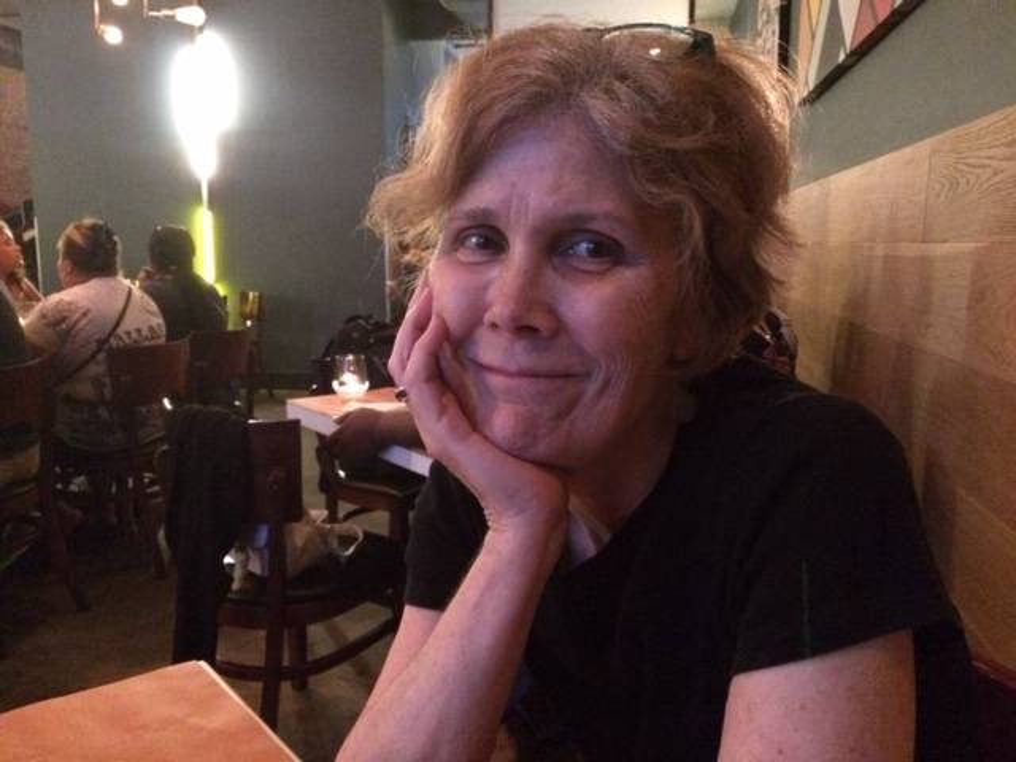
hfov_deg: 61.7
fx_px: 851
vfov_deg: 48.2
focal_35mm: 29
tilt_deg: -9.8
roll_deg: -0.6
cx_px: 508
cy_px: 381
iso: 1600
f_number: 2.2
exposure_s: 1/15
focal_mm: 4.15
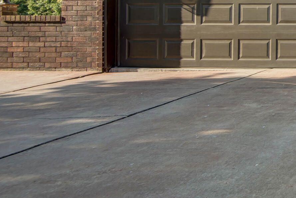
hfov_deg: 24.3
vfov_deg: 22.9
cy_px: -43
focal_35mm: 54
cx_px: 489
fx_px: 444
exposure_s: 1/45
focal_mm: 16
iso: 100
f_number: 6.7
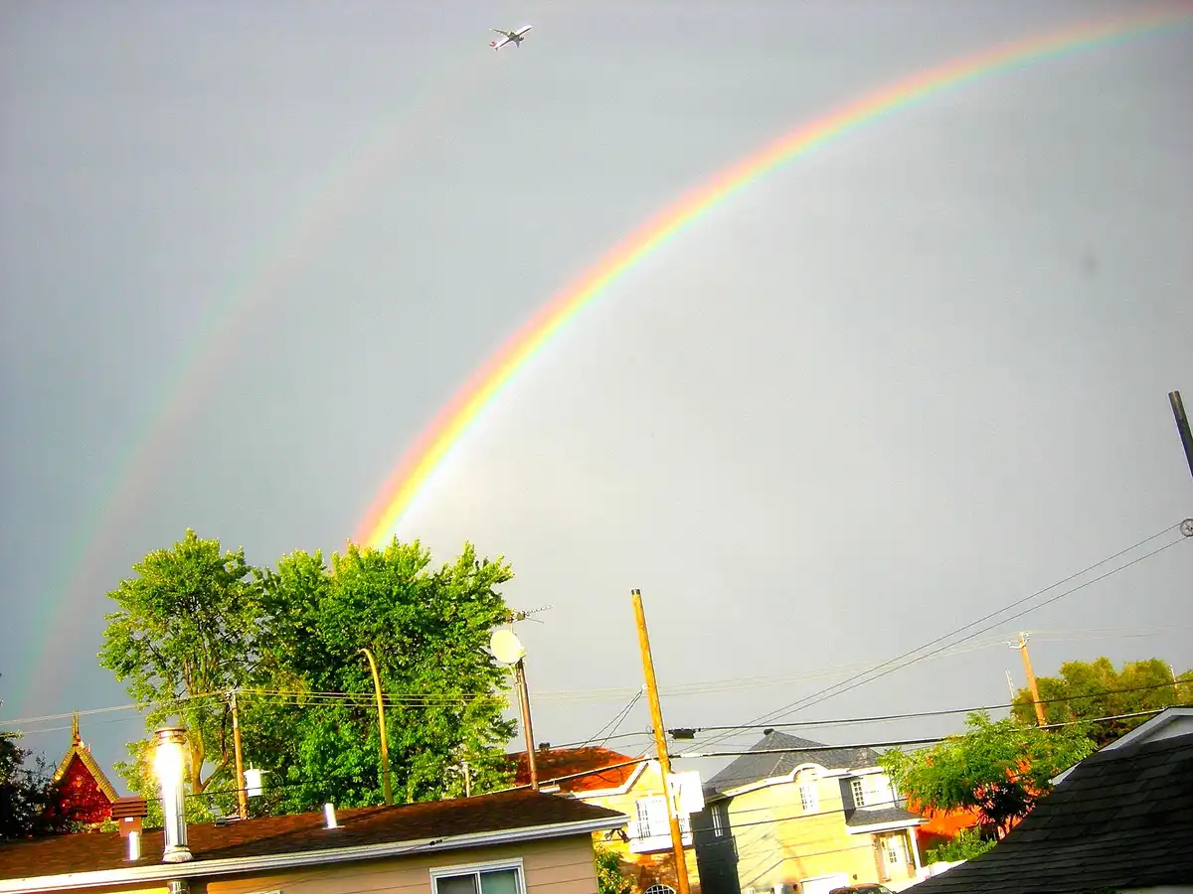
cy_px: 447
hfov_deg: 51.4
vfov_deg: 39.7
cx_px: 596
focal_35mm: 36
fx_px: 1241
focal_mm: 7.5
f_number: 2.7
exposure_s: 1/417
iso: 64
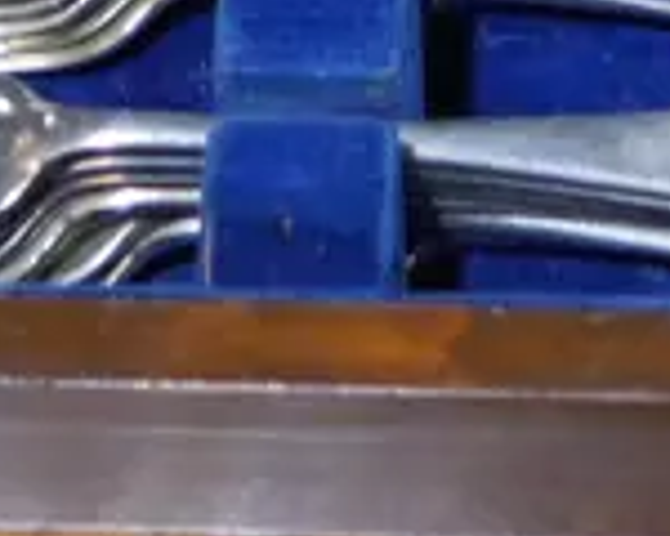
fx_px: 4224
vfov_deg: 6.6
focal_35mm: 213
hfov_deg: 9.1
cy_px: -1038
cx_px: 277
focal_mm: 16
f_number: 3.6
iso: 320
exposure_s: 1/60
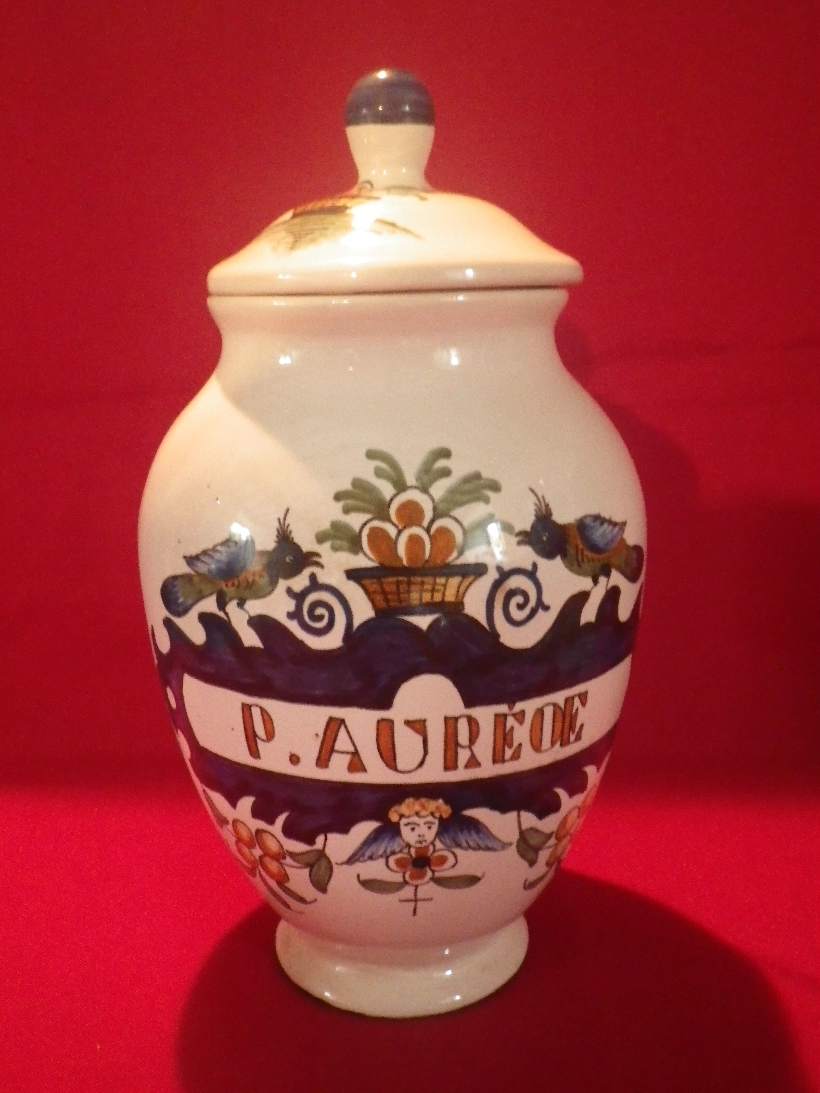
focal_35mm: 34
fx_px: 1074
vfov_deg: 54.0
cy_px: 546
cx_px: 410
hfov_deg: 41.8
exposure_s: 1/10
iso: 800
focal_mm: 6.1
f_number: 3.8
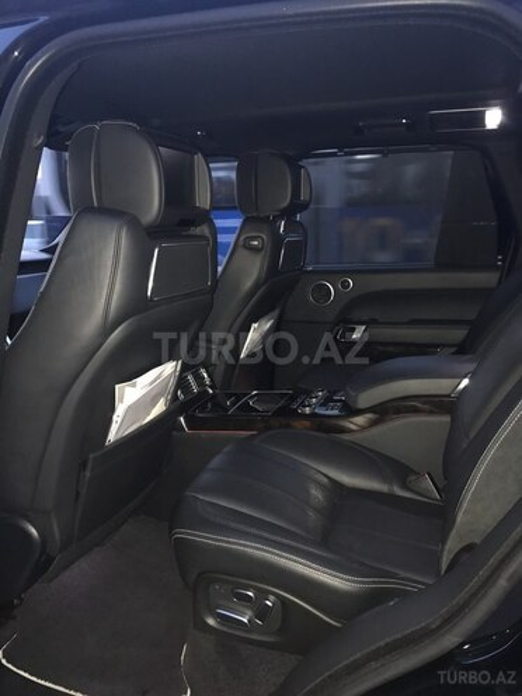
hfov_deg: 49.7
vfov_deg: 63.4
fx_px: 563
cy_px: 348
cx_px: 261
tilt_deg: -12.2
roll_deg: +1.4
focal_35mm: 28
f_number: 1.8
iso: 125
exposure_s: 1/17
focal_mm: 3.99
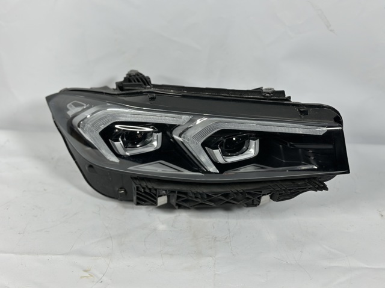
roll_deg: -0.7
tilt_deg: -29.3
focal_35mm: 48
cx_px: 192
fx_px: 533
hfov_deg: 39.7
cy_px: 144
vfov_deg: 30.2
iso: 80
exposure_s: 1/100
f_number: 1.78
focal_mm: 6.86
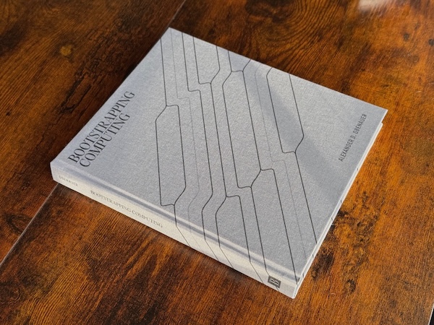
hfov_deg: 39.7
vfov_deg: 30.3
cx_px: 217
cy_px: 162
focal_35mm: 48
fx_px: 602
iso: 80
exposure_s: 1/121
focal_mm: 6.76
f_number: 1.78
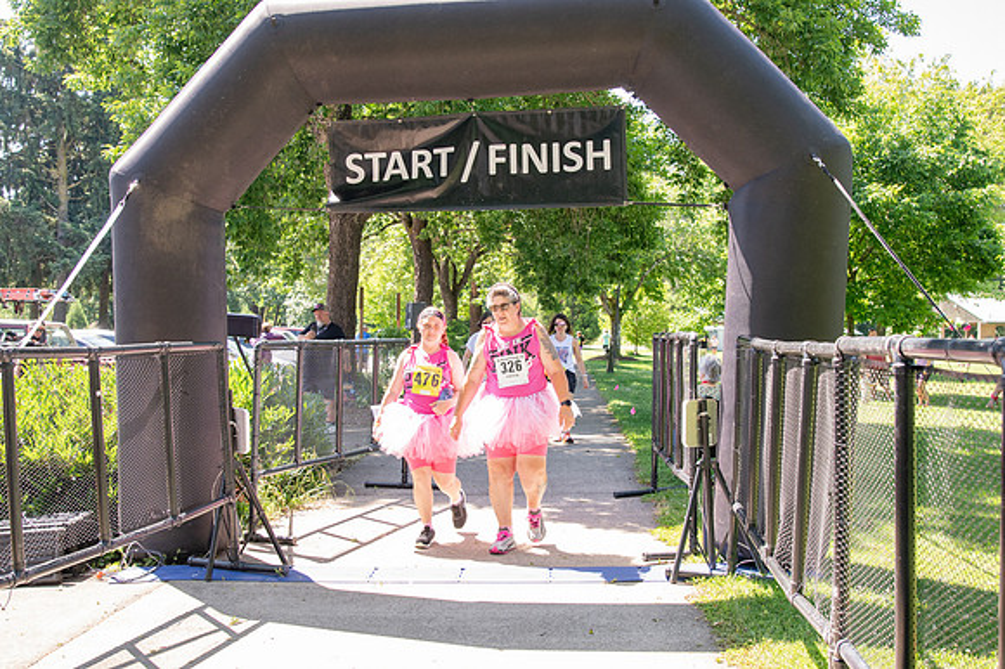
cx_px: 502
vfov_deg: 36.8
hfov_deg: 53.2
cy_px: 334
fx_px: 1004
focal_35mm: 36
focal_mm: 24
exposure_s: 1/400
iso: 500
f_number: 4
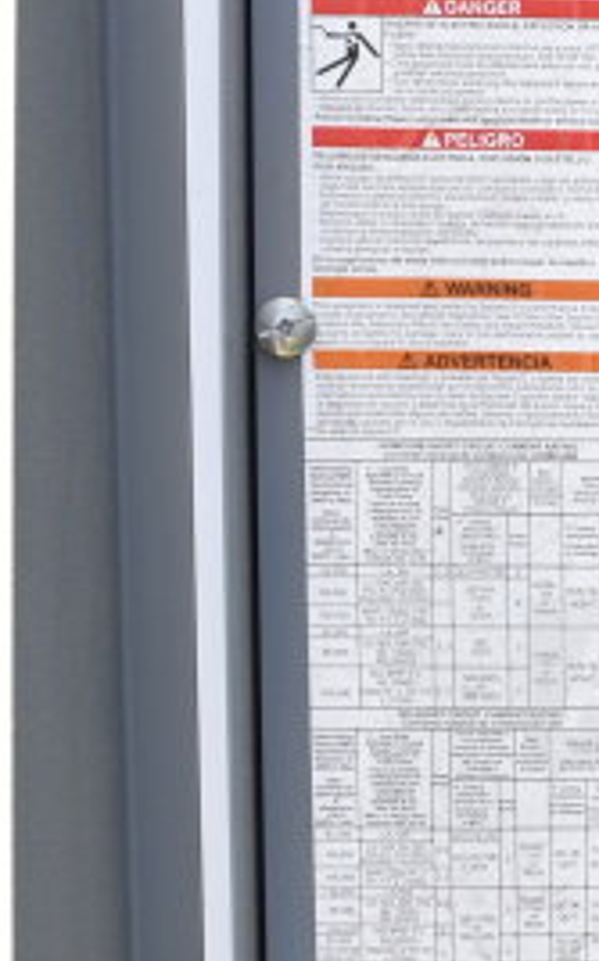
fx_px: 3010
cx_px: 925
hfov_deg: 10.9
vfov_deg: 18.1
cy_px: 482
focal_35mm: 115
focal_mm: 22
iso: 200
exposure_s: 1/125
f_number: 5.6
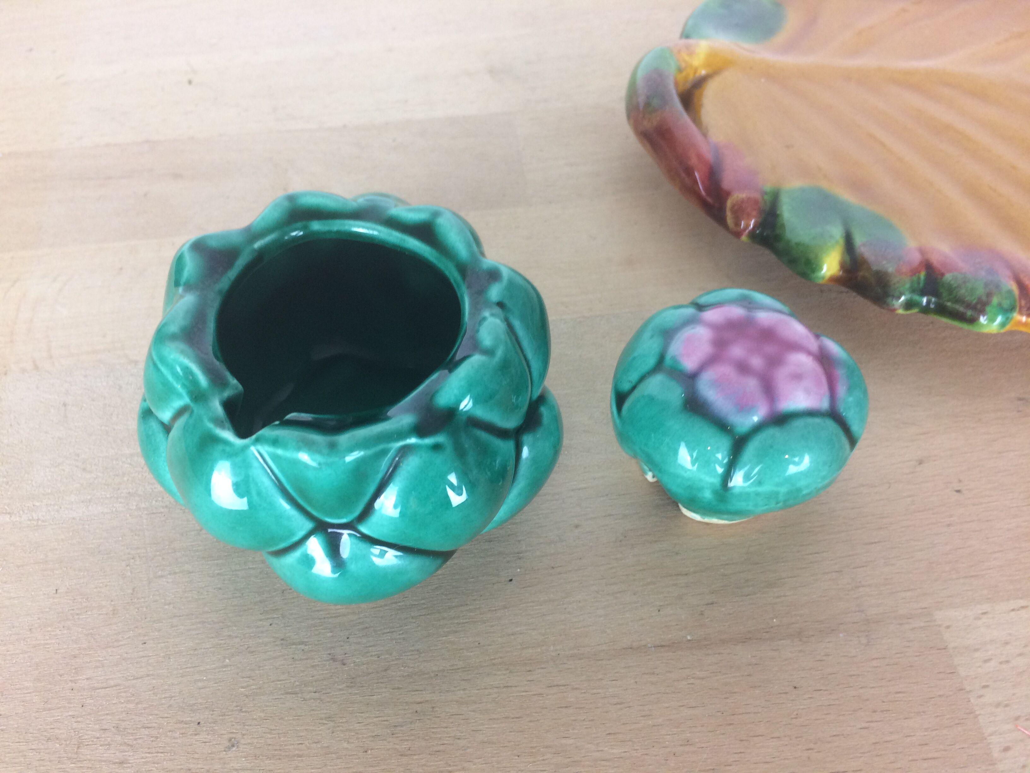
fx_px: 863
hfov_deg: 61.7
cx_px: 515
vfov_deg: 48.2
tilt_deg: -52.1
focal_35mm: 29
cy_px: 386
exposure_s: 1/33
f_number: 2.2
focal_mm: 4.15
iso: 80
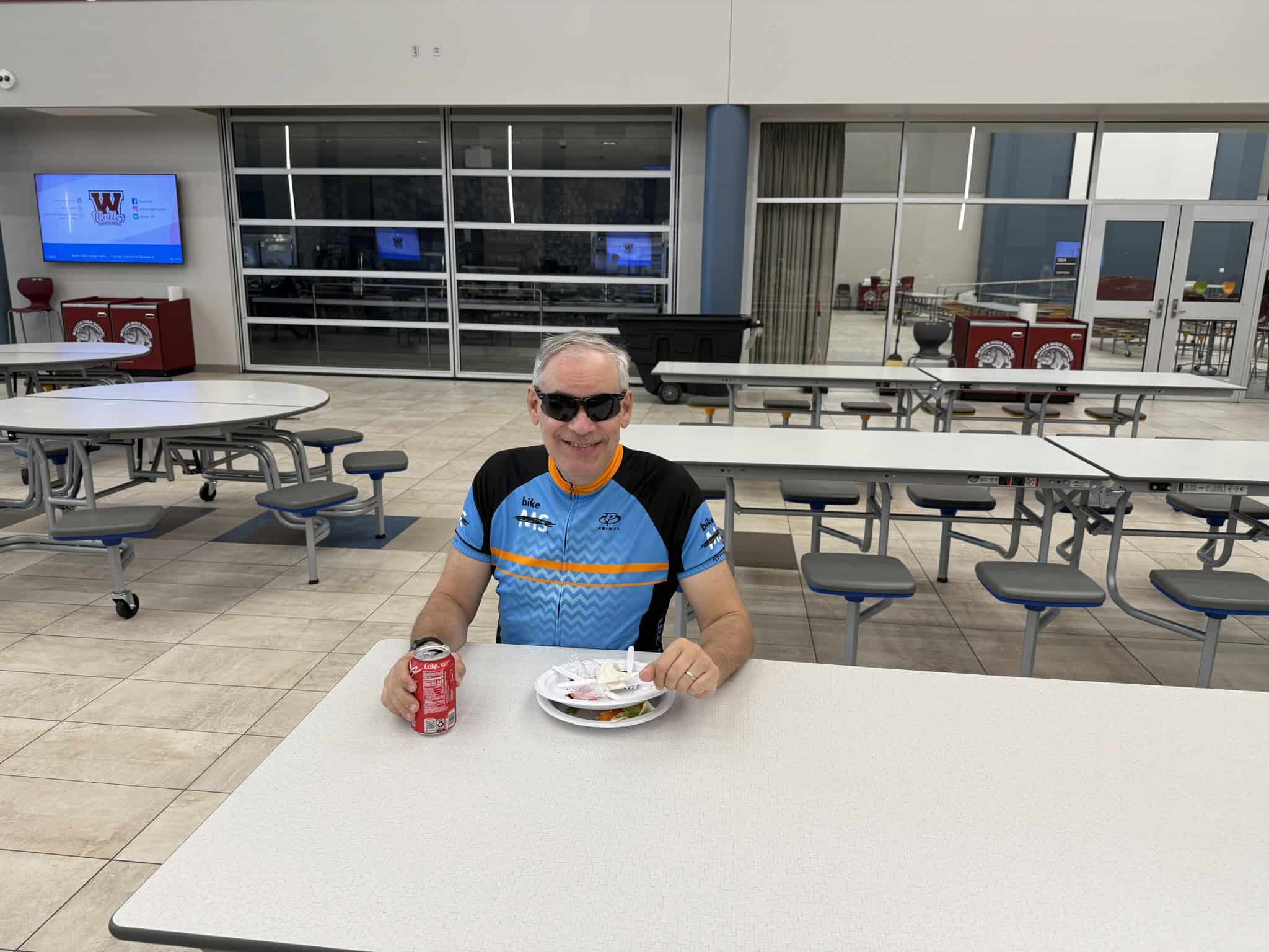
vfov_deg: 56.8
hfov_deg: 71.6
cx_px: 634
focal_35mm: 24
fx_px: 880
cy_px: 476
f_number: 1.8
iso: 160
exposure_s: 1/120
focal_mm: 6.8
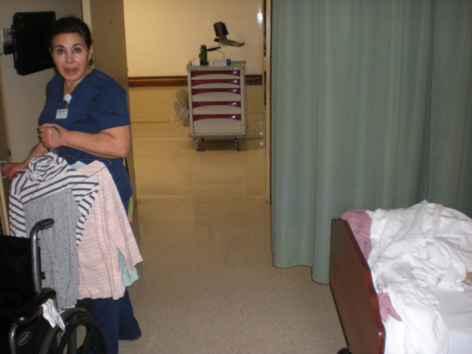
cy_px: 177
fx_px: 518
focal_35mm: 38
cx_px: 236
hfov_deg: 49.0
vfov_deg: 37.7
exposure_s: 1/60
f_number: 3.1
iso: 232
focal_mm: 6.3
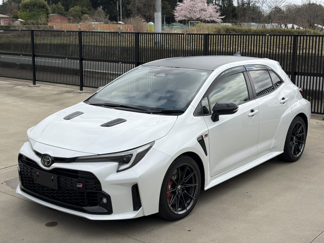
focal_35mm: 52
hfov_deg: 36.8
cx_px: 162
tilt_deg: -11.0
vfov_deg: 28.0
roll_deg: +0.6
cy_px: 122
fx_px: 487
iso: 32
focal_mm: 5.96
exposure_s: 1/2865
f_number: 1.6
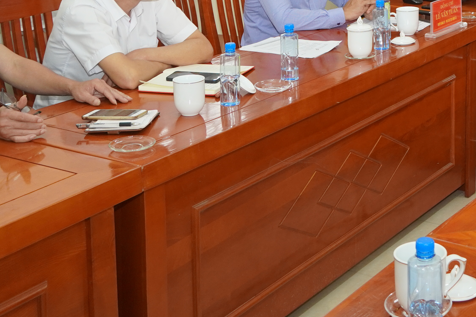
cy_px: -83
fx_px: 952
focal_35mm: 72
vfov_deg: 17.8
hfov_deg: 26.6
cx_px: 471
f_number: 4
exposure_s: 1/160
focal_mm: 18
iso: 640
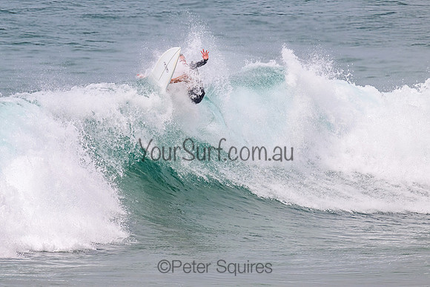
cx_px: 160
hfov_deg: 1.9
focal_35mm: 1095
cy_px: 124
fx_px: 13084
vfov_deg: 1.3
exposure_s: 1/2000
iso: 560
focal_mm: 800
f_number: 11
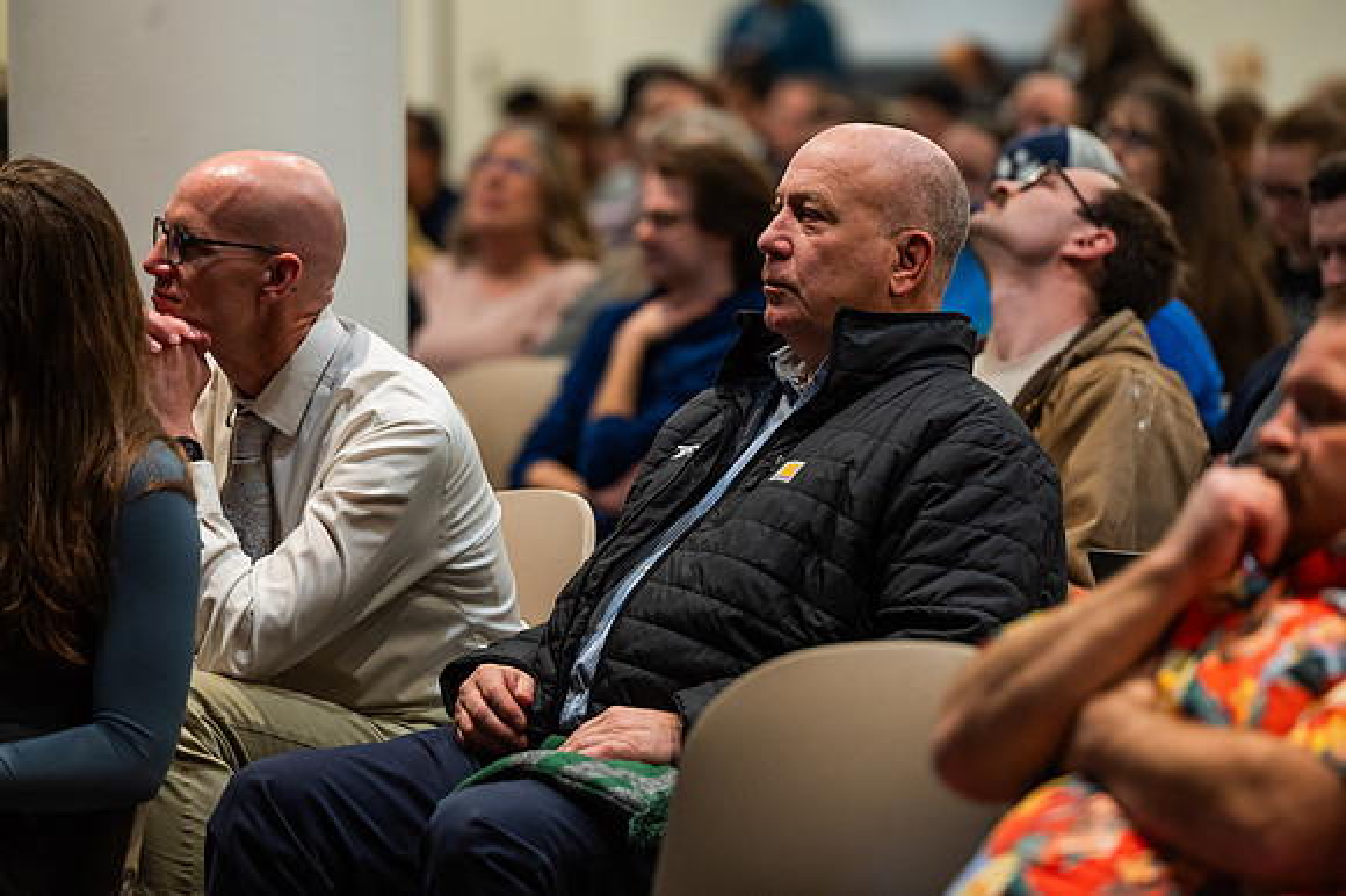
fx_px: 7473
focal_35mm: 200
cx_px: 673
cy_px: 448
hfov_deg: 10.3
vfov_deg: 6.9
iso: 2500
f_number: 3.5
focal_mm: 200
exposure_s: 1/400
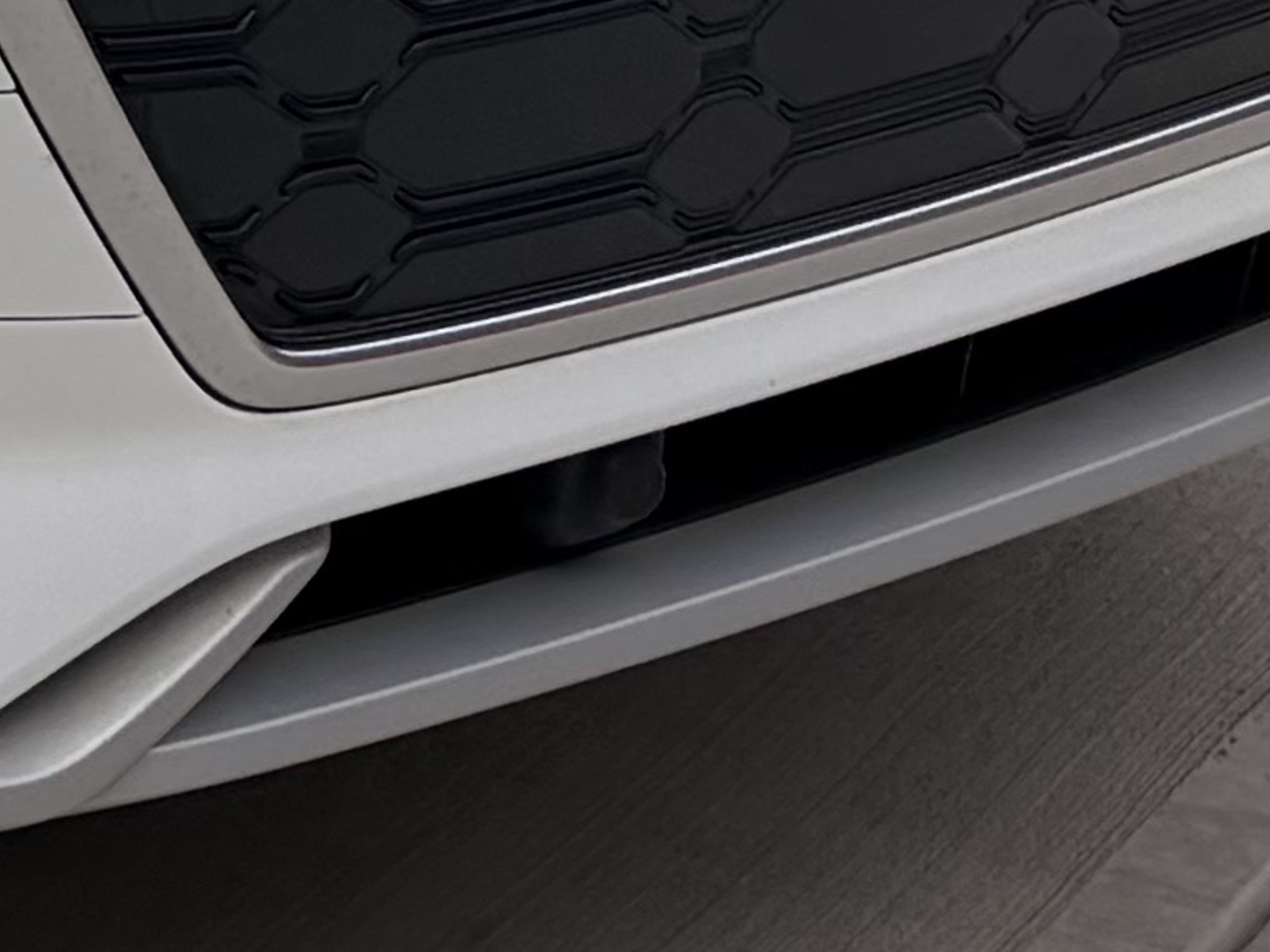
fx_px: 6493
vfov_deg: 7.9
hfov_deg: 9.8
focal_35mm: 177
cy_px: -1173
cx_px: -1858
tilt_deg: -12.7
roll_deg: +0.2
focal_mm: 6.76
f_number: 1.78
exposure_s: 1/3021
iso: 80
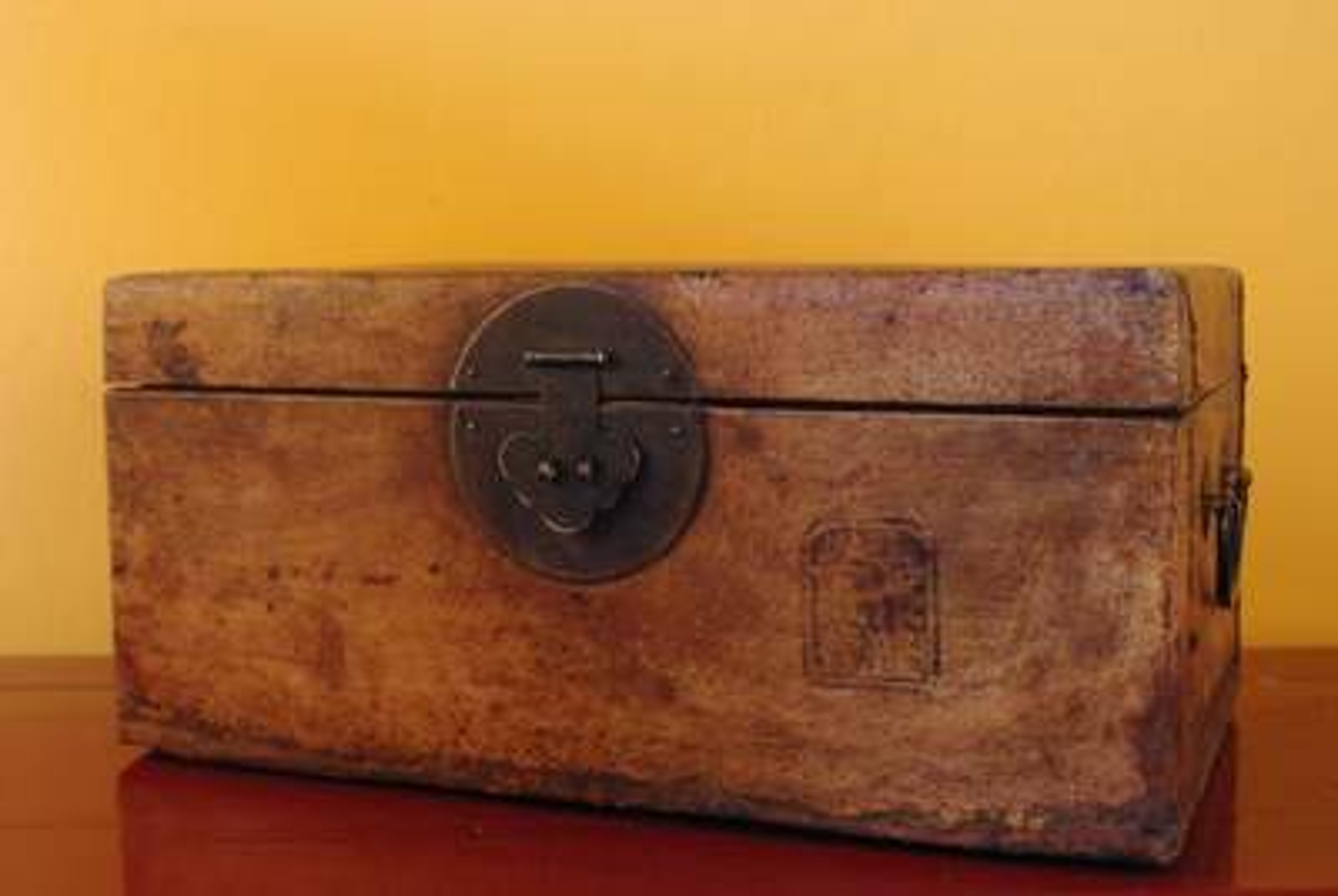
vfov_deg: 27.6
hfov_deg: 40.3
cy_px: 448
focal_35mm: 49
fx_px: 1824
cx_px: 669
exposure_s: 1/20
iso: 1600
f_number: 5.6
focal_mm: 32.5
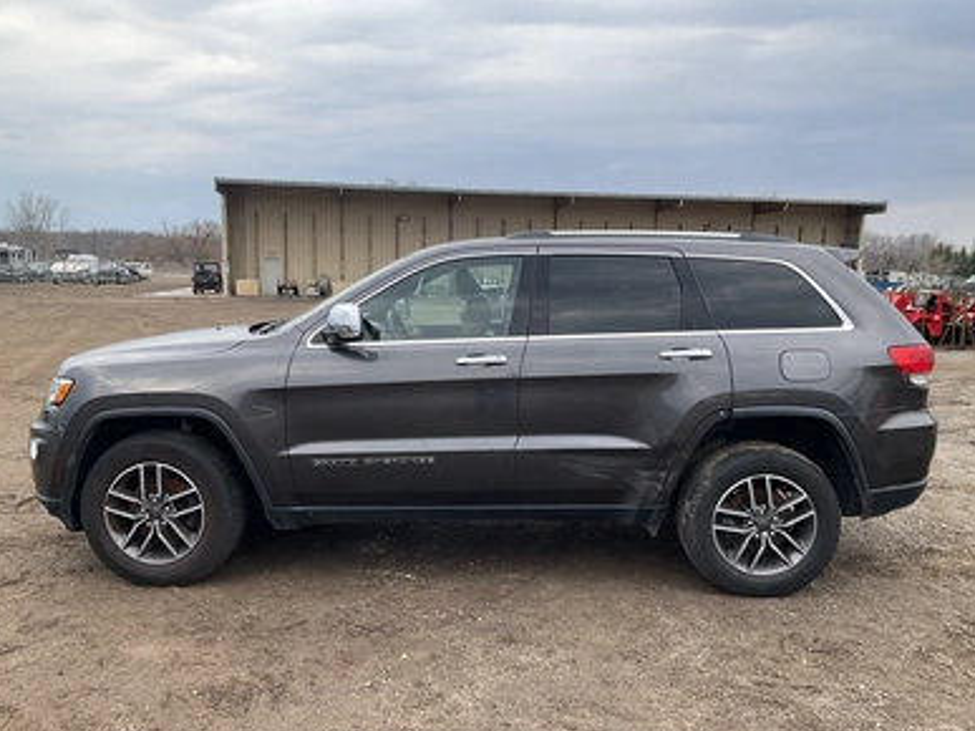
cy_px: 373
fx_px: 845
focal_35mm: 30
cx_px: 494
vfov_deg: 46.8
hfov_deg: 60.0
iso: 25
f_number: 1.8
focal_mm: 3
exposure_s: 1/495
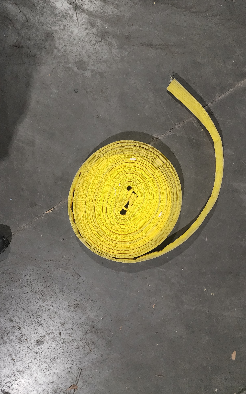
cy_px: 195
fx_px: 268
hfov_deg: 49.2
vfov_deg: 72.5
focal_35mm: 25
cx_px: 131
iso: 800
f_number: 1.8
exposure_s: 1/120
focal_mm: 6.4
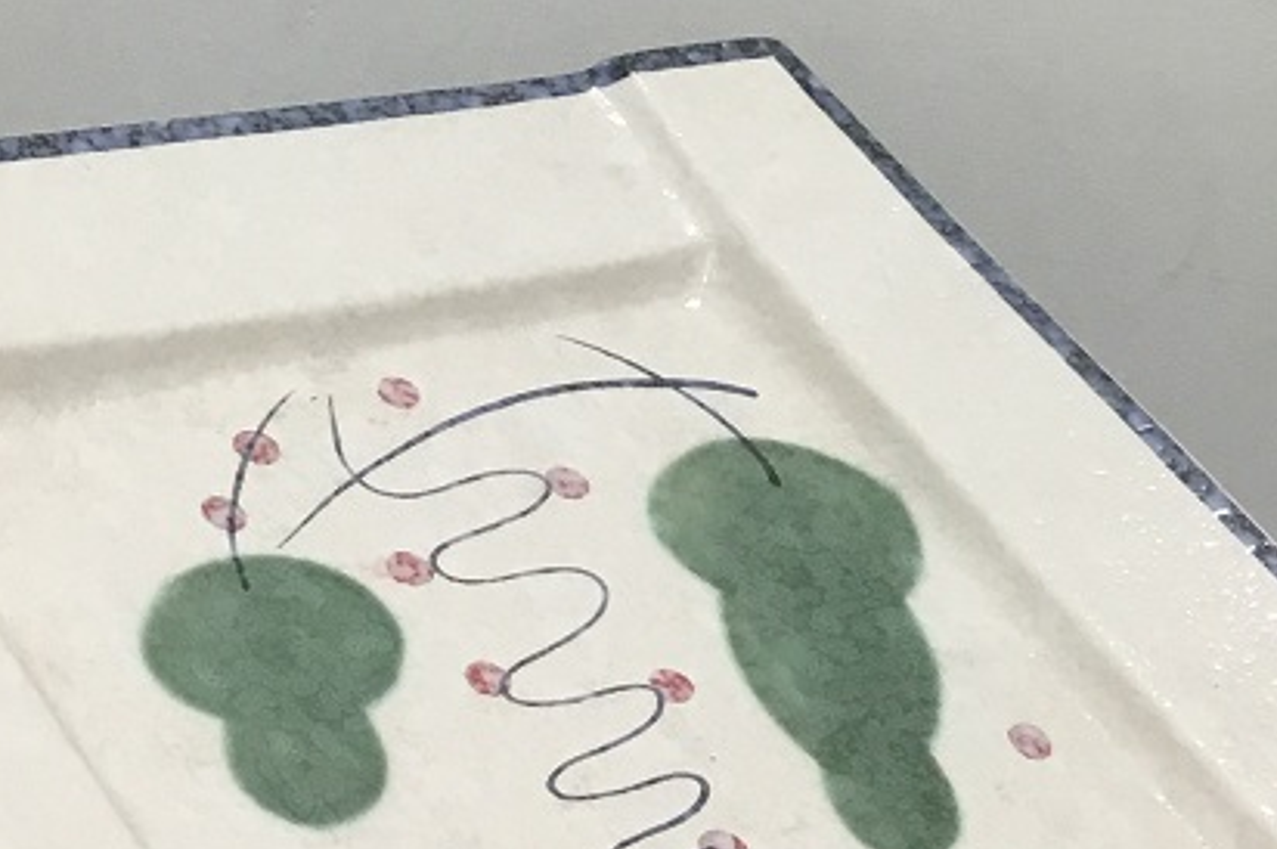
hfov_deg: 21.7
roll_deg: +0.1
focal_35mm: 94
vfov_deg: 14.5
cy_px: 270
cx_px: 614
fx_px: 3332
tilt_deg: -12.7
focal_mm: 3.3
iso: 50
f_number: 2.4
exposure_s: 1/33
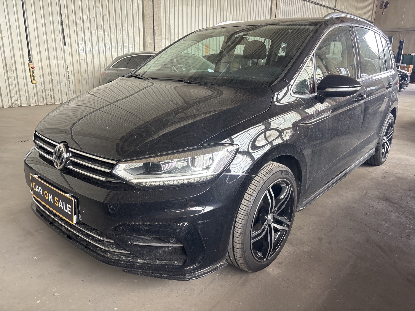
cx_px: 208
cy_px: 156
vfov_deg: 53.1
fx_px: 312
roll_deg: -0.4
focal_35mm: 26
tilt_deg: -15.4
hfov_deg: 67.3
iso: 100
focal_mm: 5.96
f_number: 1.6
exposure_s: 1/84
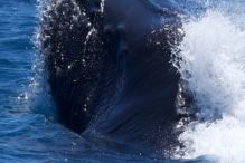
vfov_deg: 1.2
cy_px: 27
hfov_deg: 1.8
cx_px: 143
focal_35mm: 1138
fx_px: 7744
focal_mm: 312
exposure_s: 1/3200
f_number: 8
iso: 800
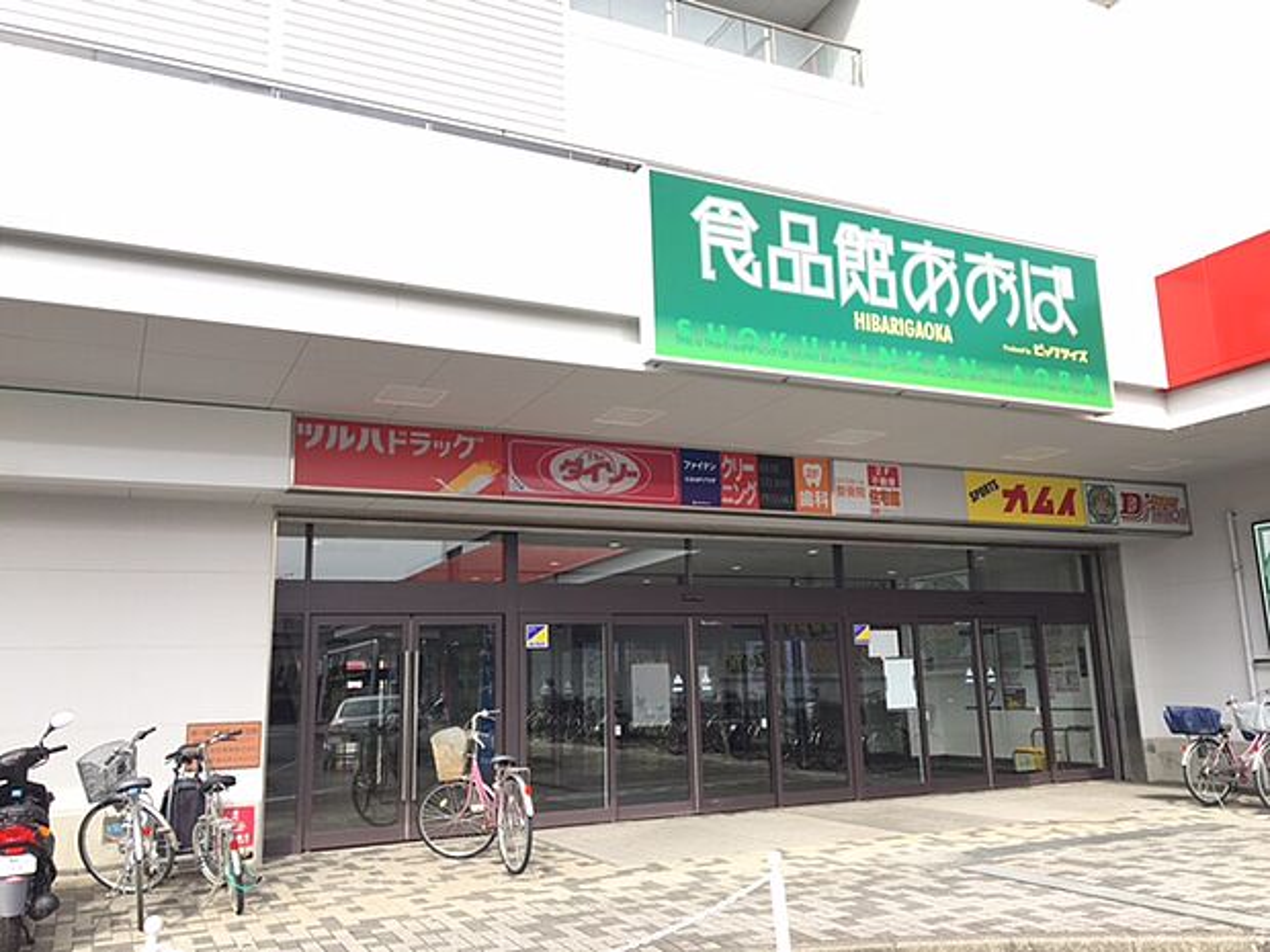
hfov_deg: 61.7
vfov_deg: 48.2
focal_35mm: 29
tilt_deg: +11.3
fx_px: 1064
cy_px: 476
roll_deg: +2.4
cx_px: 635
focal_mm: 4.15
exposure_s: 1/442
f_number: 2.2
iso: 25
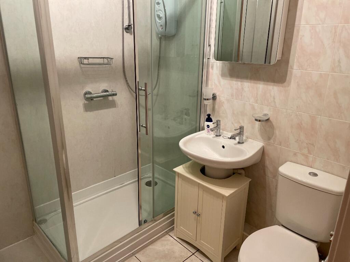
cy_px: 131
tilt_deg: -18.1
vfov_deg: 53.1
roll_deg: -1.4
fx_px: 263
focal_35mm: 26
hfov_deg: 67.3
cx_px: 175
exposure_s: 1/50
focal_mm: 4.2
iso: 125
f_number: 1.6
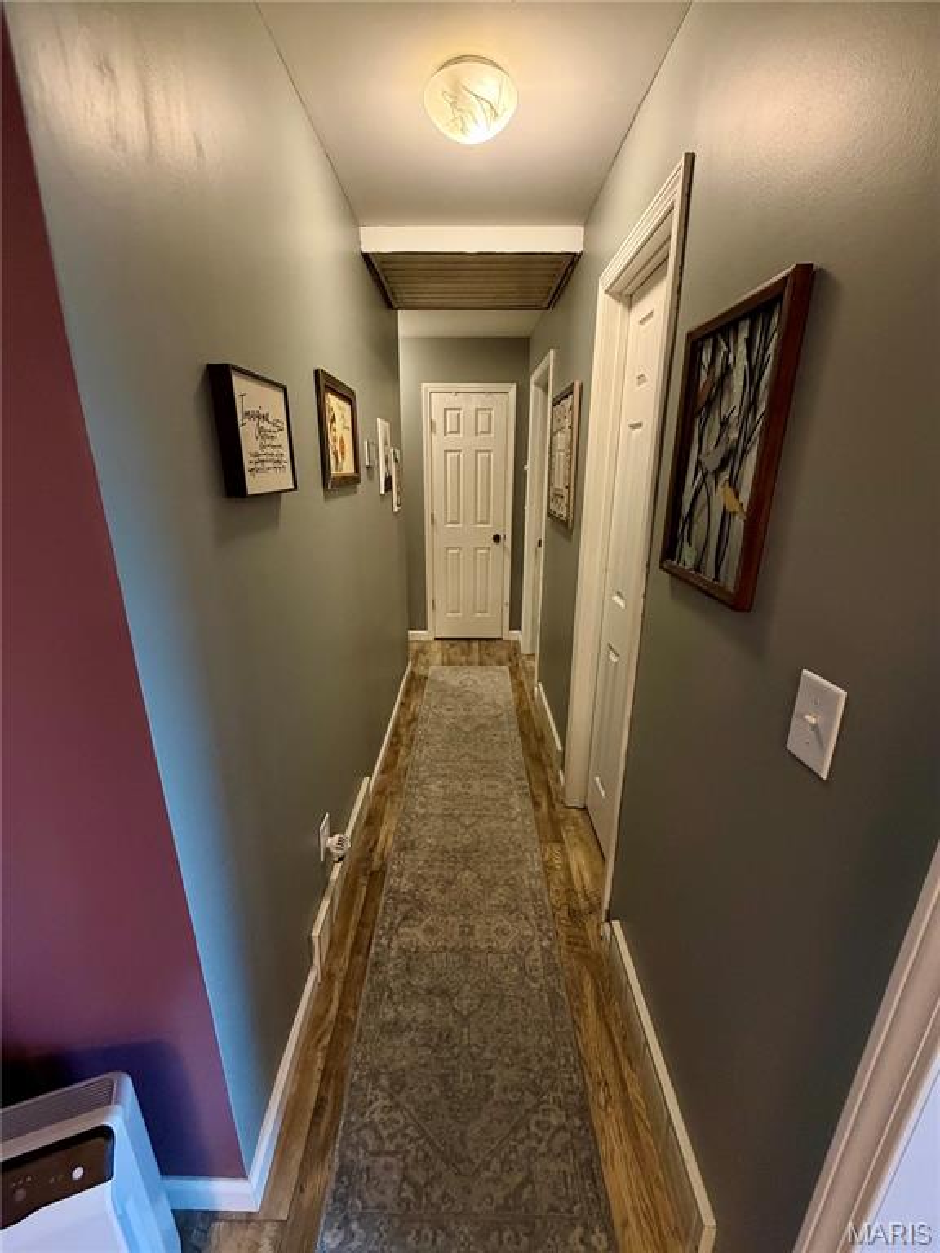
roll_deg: -0.3
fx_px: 507
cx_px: 470
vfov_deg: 102.1
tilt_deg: -18.5
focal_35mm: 14
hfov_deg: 85.7
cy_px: 626
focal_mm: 2.22
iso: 400
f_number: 2.2
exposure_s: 1/60
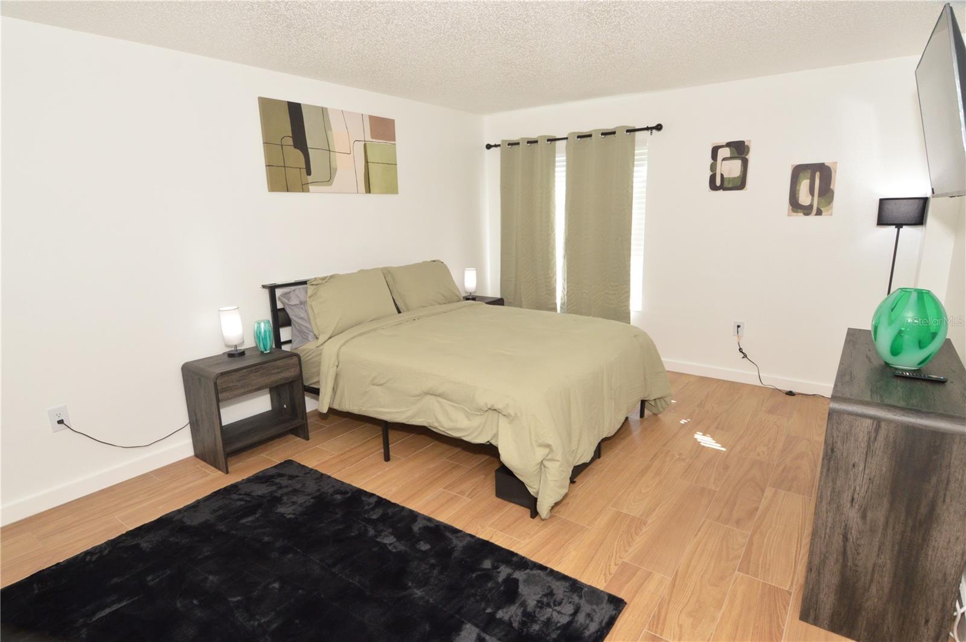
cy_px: 321
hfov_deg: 90.1
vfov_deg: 67.3
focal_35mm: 18
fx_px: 482
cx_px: 483
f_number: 9
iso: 800
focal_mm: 12
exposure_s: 1/60
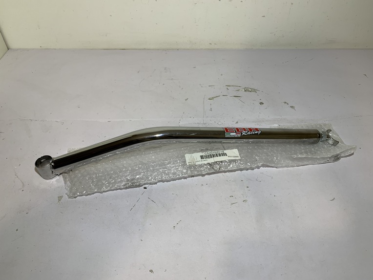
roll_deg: -1.3
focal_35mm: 26
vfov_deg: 53.1
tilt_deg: -44.0
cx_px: 186
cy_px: 140
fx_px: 280
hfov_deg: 67.3
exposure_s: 1/121
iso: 64
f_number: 1.8
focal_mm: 4.25
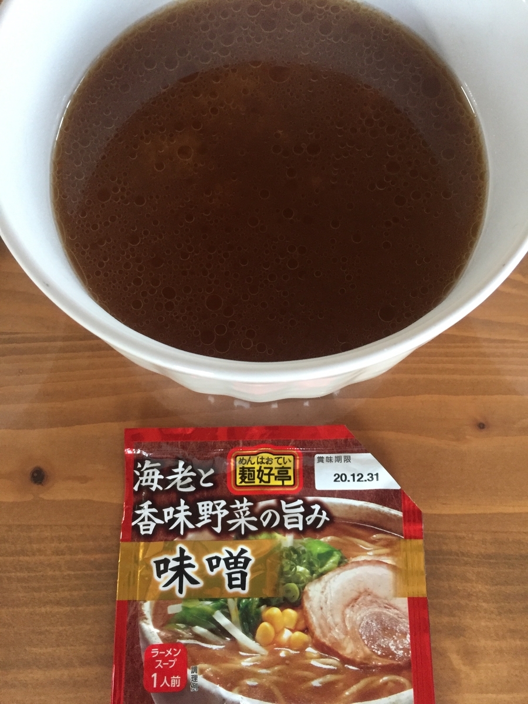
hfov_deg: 48.2
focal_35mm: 29
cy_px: 352
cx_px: 264
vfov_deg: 61.7
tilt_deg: -76.9
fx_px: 590
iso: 250
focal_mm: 4.15
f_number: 2.2
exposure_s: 1/24
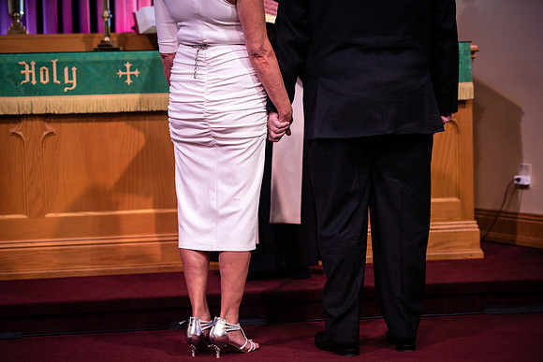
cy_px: 181
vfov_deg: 14.0
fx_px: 1478
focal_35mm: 98
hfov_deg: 20.8
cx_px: 272
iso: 800
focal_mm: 98
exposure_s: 1/200
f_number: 2.8
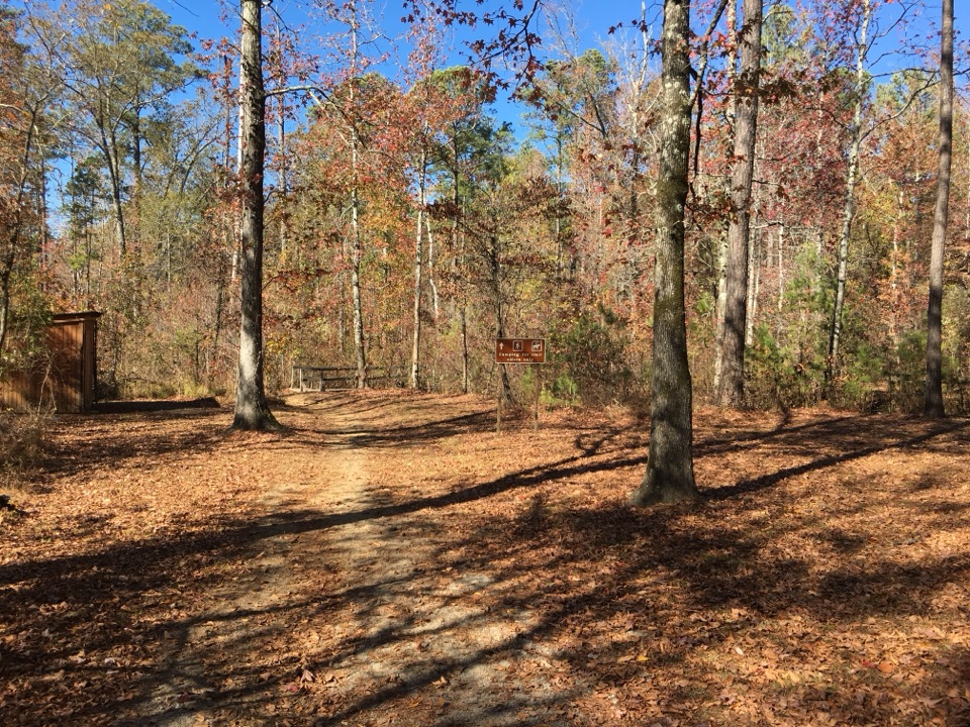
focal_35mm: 29
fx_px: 813
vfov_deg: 48.2
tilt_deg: -2.6
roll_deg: -1.4
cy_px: 364
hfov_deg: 61.7
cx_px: 485
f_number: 2.2
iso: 25
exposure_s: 1/668
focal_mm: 4.15
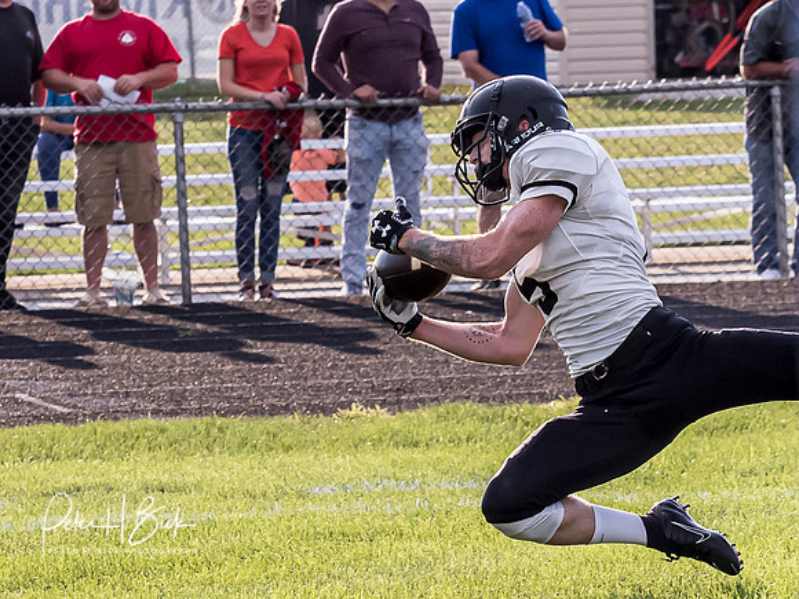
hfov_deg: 5.6
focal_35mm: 356
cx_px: 438
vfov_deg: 4.2
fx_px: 8206
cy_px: 237
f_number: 4.5
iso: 640
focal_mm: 70
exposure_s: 1/1600
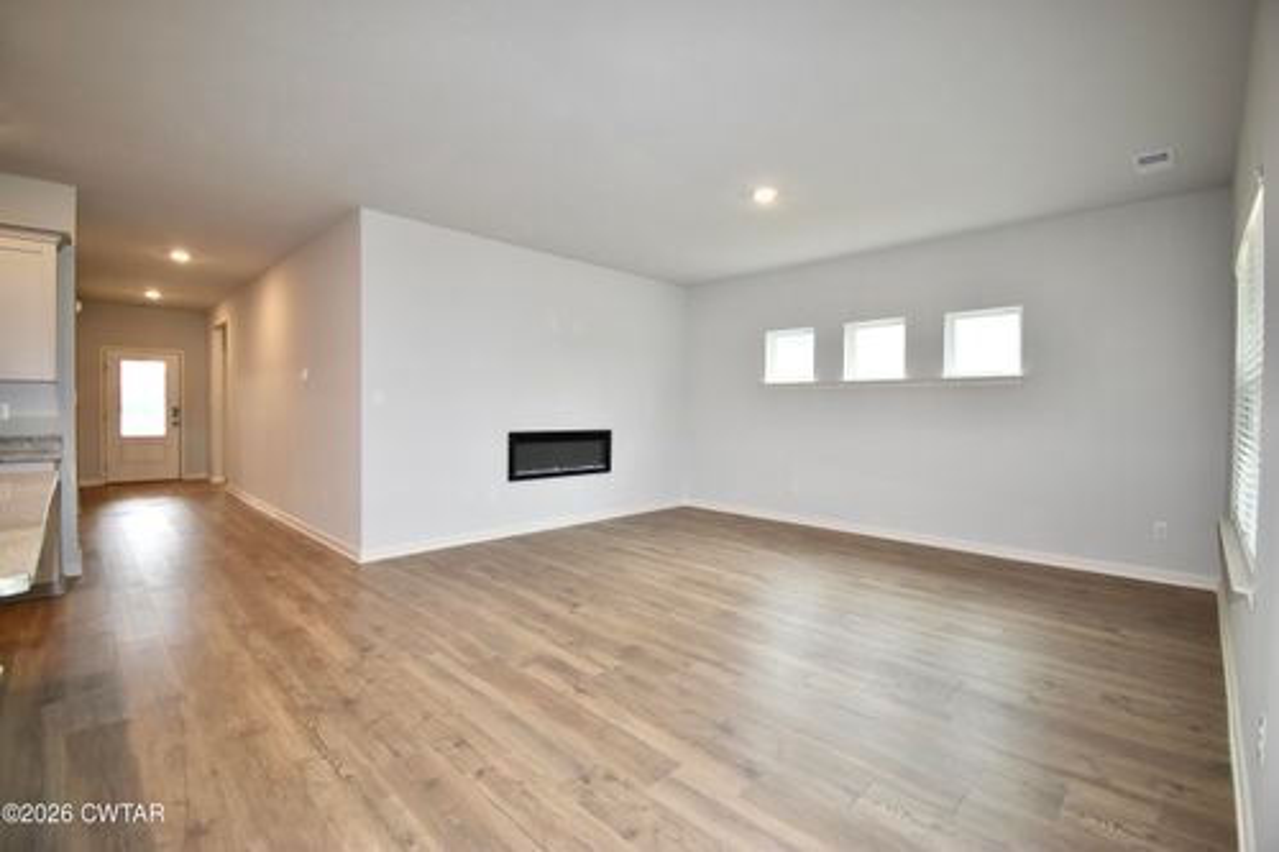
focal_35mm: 15
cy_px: 426
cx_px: 640
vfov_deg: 77.3
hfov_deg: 100.4
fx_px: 533
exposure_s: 1/60
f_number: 4.5
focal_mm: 10
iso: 400
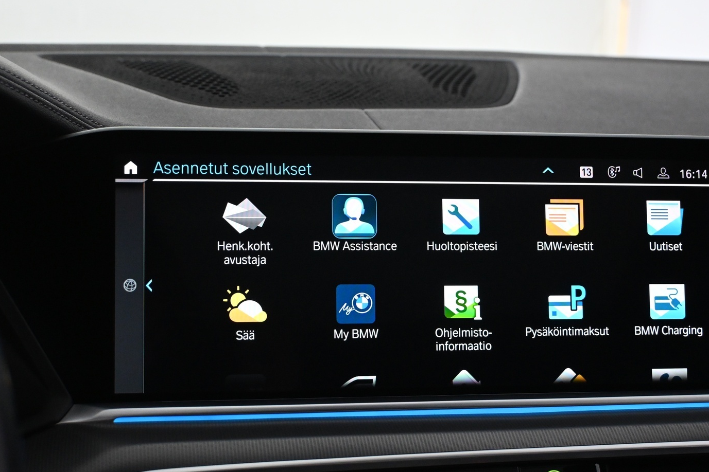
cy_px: 259
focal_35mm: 60
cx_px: 411
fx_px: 1182
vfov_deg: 22.6
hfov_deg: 33.3
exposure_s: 1/100
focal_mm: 34
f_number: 5
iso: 3200
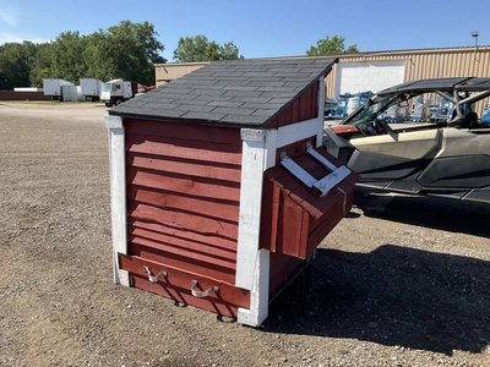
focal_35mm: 29
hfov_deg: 61.7
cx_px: 245
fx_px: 411
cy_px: 184
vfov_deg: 48.2
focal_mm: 3
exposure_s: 1/1144
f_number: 1.8
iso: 25
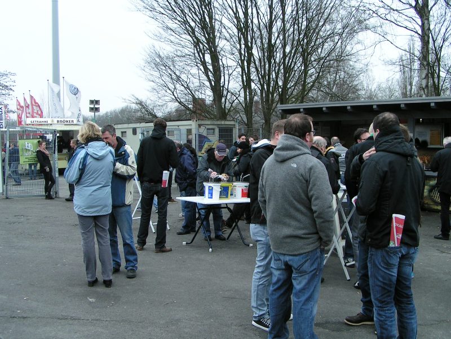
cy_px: 170
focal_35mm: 38
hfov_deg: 49.0
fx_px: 495
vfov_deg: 37.7
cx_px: 226
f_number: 4.5
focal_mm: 5.8
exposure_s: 1/100
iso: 50
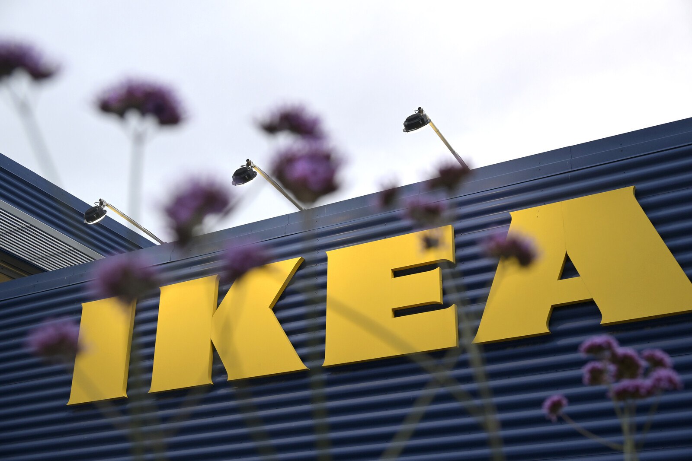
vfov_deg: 28.1
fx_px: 923
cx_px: 346
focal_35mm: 48
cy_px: 230
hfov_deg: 41.1
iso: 640
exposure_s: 1/125
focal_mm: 48
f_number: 5.3
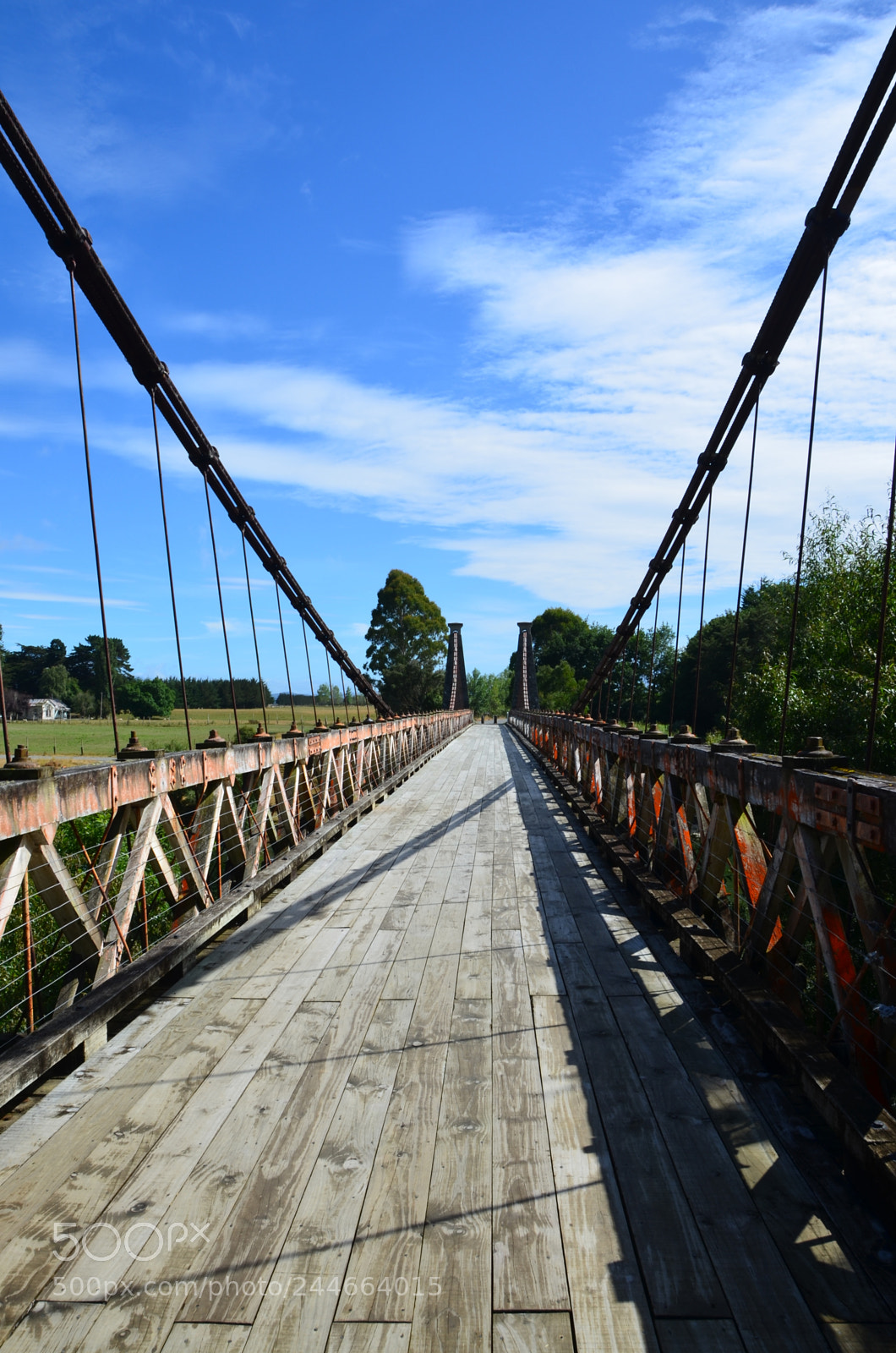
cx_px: 448
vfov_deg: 67.5
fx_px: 1012
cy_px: 676
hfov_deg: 47.7
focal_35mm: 27
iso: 100
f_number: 11
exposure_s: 1/160
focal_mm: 18
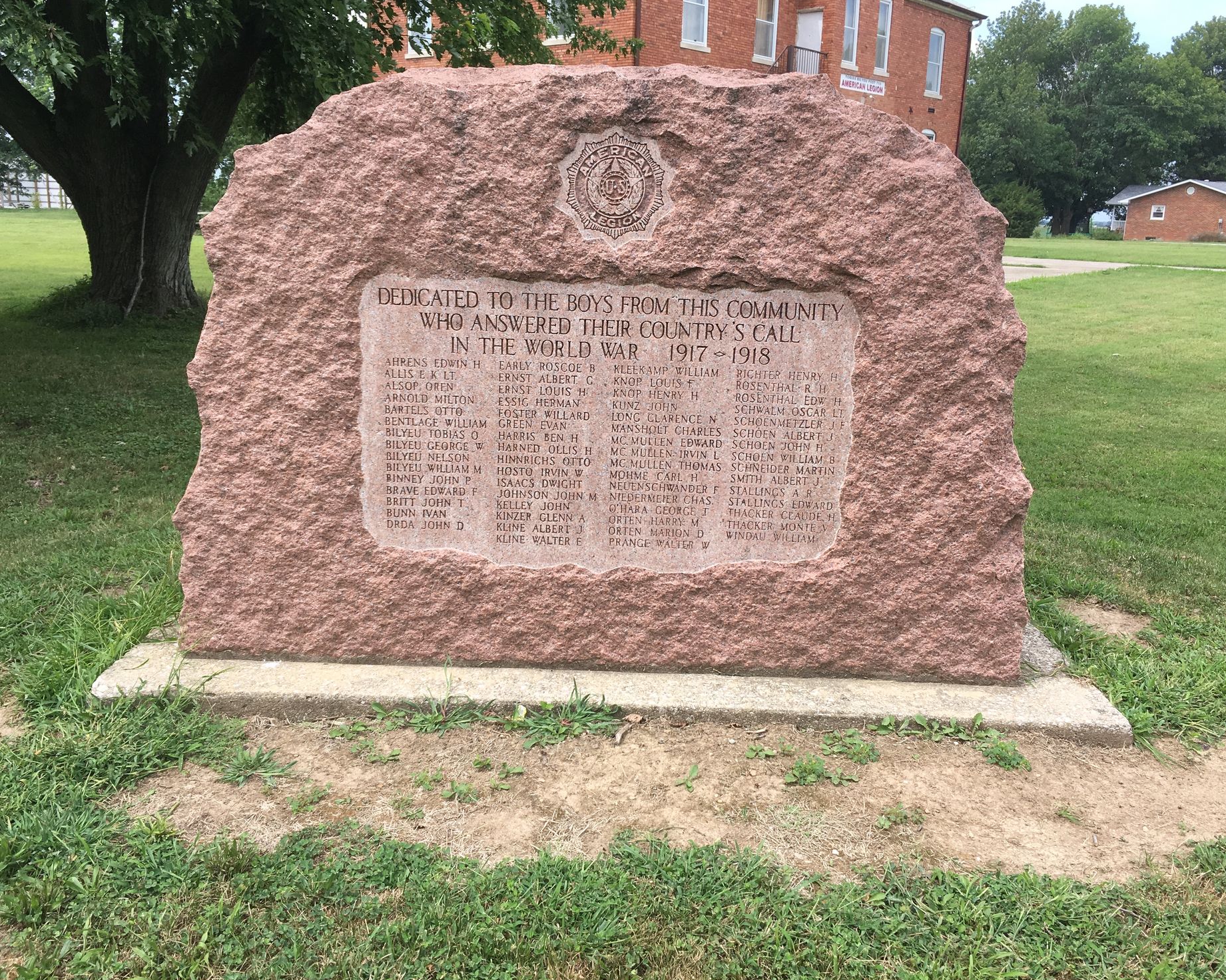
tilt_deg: -13.3
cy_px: 480
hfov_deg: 57.2
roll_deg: -2.9
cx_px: 617
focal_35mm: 31
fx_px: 1125
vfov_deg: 47.1
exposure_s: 1/610
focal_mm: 4.15
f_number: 2.2
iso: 25
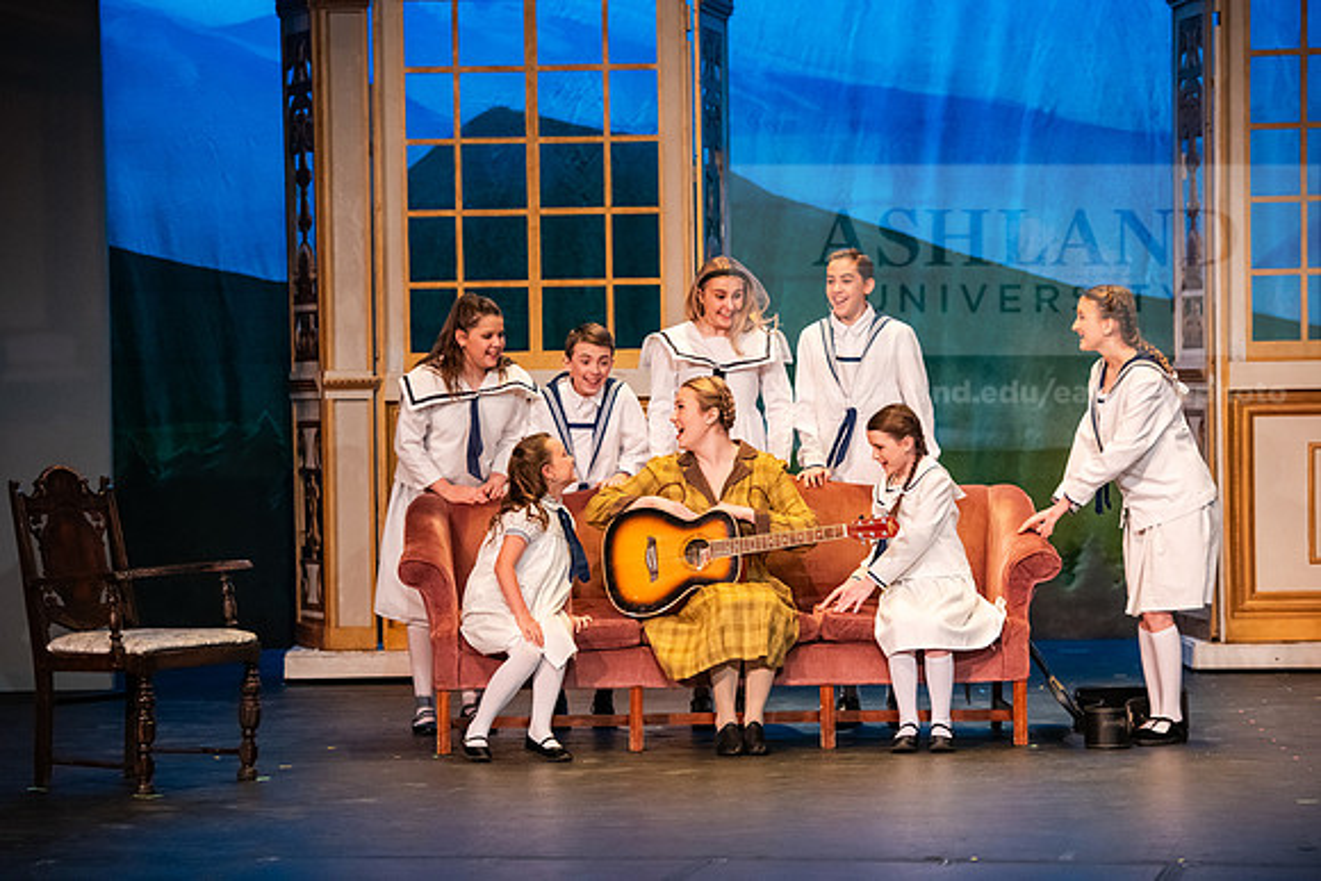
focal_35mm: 125
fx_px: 4588
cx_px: 660
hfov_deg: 16.4
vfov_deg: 11.0
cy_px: 440
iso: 3200
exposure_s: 1/200
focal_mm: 125
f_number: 3.2
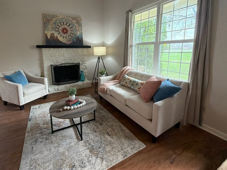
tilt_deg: -8.5
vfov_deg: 70.8
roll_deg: +0.0
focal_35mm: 18
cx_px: 106
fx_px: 118
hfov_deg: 87.6
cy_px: 67
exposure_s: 1/121
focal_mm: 2.22
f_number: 2.2
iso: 320
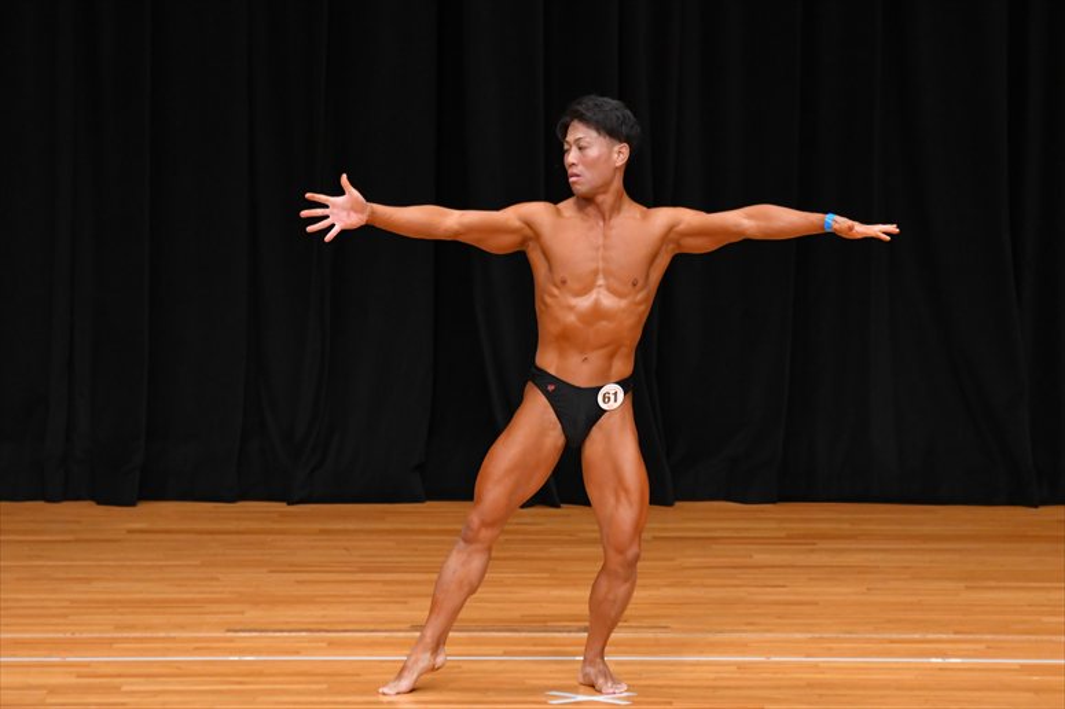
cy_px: 354
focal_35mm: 285
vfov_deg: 4.8
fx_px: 8427
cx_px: 532
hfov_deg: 7.2
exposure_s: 1/400
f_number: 5.6
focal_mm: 190
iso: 3200
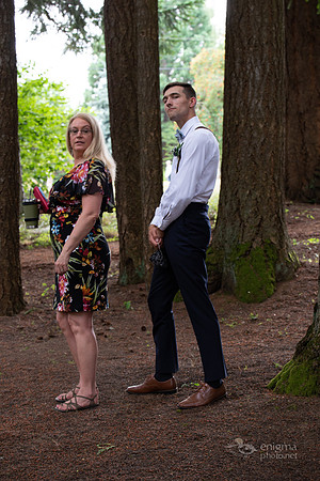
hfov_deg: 19.5
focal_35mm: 70
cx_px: 160
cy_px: 240
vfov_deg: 28.8
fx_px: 933
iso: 800
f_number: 5.6
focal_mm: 70
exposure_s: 1/125
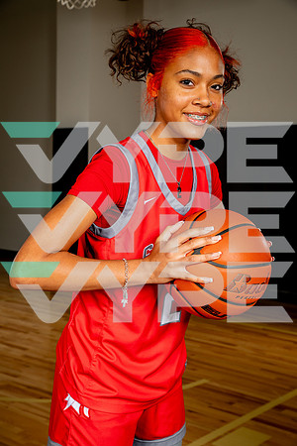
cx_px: 148
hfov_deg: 24.6
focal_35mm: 55
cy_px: 223
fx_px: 681
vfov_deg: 36.2
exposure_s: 1/400
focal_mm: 55
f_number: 8
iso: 250
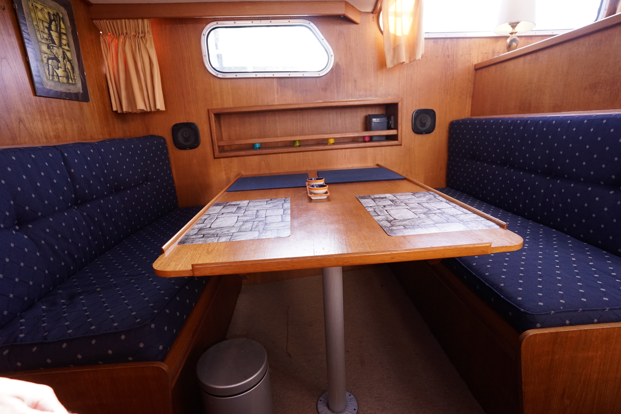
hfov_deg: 90.0
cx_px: 310
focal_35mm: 18
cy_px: 207
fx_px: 310
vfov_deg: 67.4
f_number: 4
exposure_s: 1/60
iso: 1250
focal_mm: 18
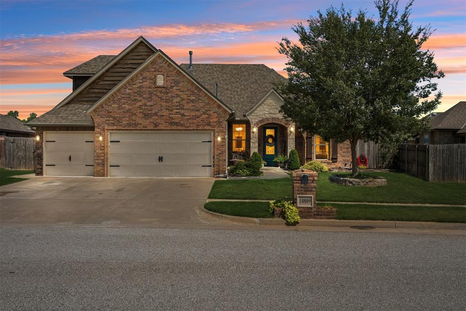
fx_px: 453
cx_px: 233
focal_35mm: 35
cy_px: 156
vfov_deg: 37.9
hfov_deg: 54.4
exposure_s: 1/1000
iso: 200
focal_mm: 35
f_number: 8
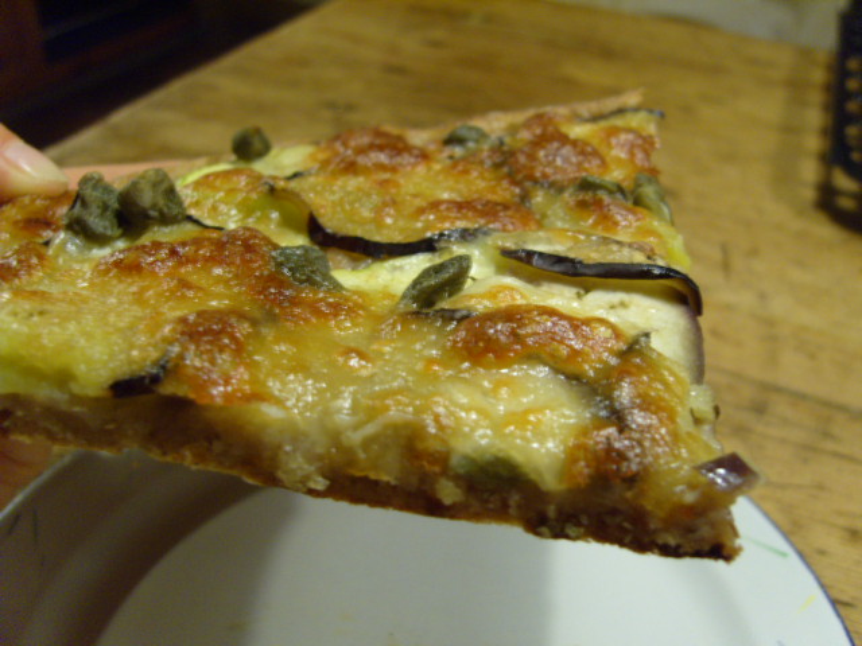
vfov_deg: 40.7
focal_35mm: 35
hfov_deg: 52.6
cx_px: 431
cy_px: 323
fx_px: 872
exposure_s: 1/8
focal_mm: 7.4
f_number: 2.8
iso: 200
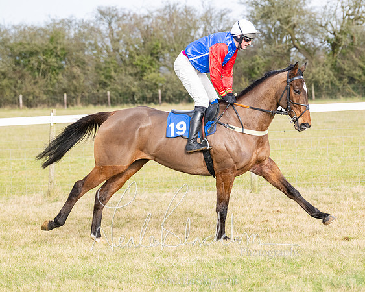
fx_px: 1906
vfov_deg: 8.8
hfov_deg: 10.9
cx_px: 236
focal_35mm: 177
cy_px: 163
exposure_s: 1/1600
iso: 800
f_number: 5
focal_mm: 140
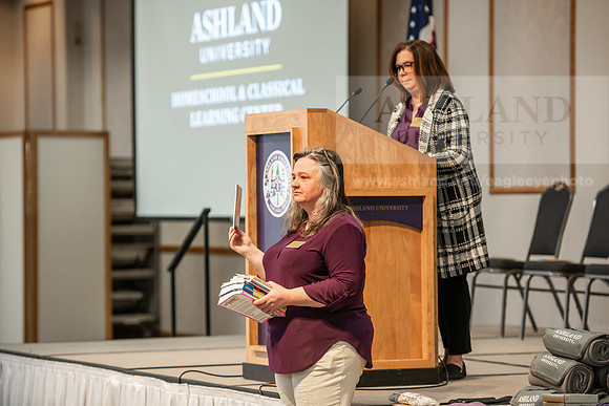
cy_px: 203
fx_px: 2284
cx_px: 304
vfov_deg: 10.2
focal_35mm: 135
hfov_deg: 15.2
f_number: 3.2
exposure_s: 1/200
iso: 1600
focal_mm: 135
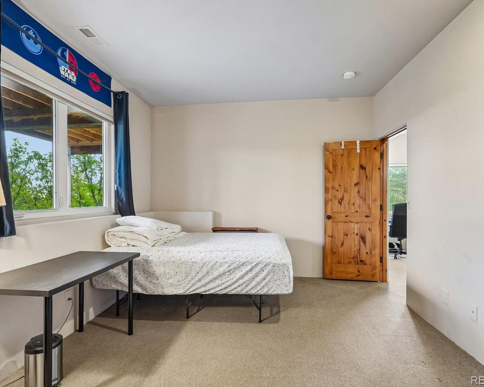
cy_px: 194
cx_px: 238
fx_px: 244
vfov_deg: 77.0
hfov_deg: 89.6
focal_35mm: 17
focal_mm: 10
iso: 800
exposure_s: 1/4
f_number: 8
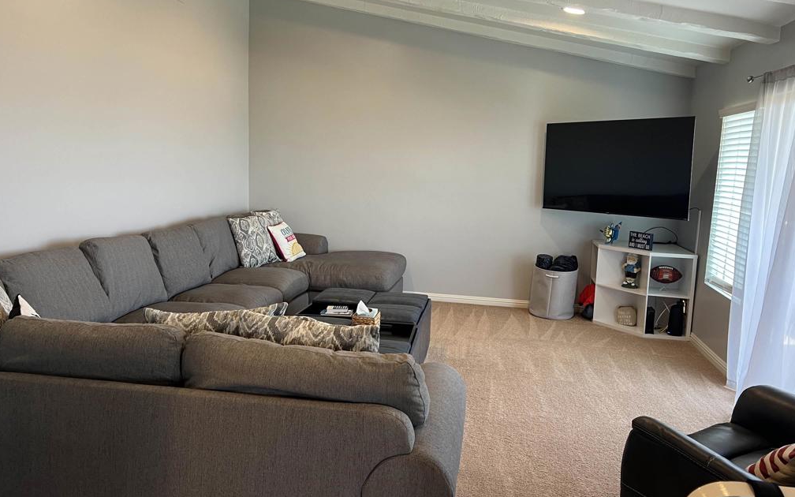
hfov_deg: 66.5
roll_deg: -1.6
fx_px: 607
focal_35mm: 28
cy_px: 234
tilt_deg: -7.4
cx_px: 394
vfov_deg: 44.5
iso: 100
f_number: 1.5
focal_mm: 5.7
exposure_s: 1/60
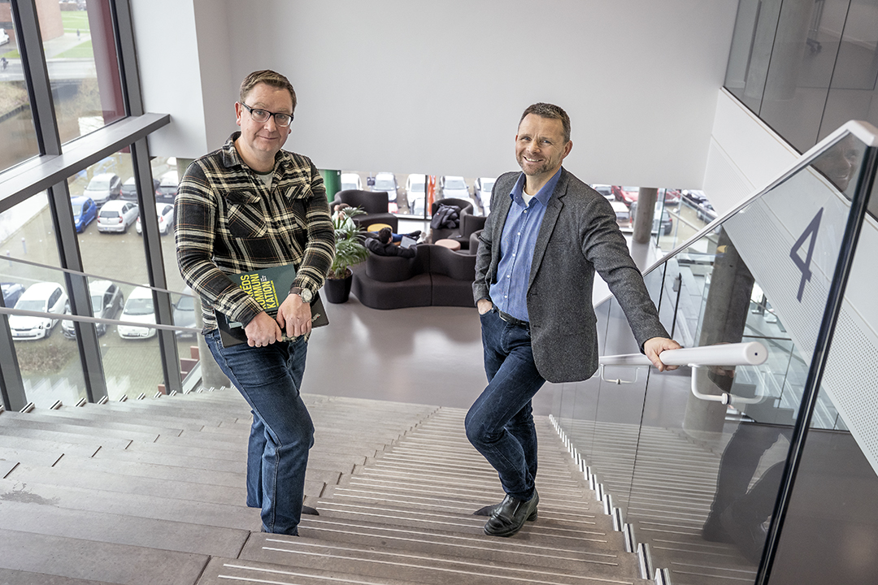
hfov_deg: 61.9
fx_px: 732
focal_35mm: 30
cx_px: 439
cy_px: 292
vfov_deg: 43.6
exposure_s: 1/320
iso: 1250
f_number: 4
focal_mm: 30
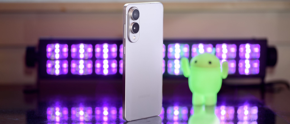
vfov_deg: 8.8
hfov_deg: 20.4
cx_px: 145
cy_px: 80
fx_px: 806
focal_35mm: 110
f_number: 3.2
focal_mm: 100
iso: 100
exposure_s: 1/200
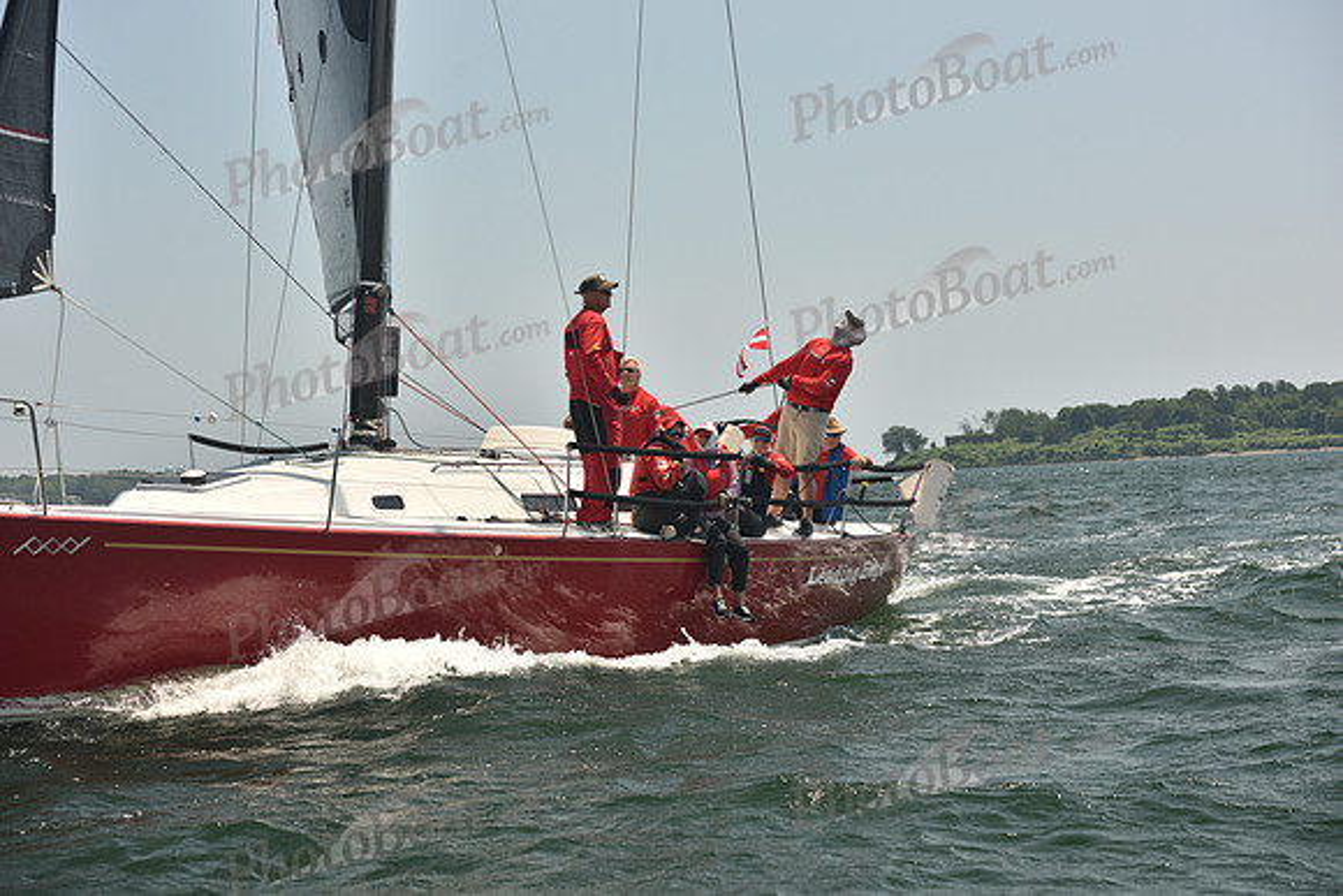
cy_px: 448
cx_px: 672
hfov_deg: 28.8
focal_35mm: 70
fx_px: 2612
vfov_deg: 19.5
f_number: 6.3
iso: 250
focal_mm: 70
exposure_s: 1/640
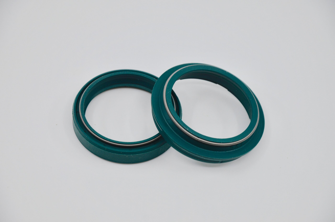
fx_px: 1464
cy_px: 111
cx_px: 168
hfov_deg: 13.1
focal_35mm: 158
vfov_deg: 8.7
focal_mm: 105
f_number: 6.3
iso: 100
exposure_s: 1/200
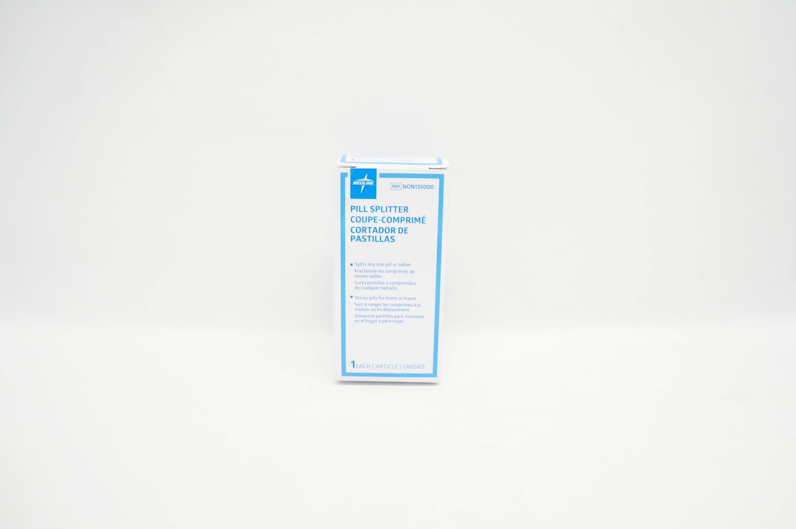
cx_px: 398
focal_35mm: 27
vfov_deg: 47.8
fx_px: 596
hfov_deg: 67.4
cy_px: 264
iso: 800
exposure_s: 1/80
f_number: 5.6
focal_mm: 18
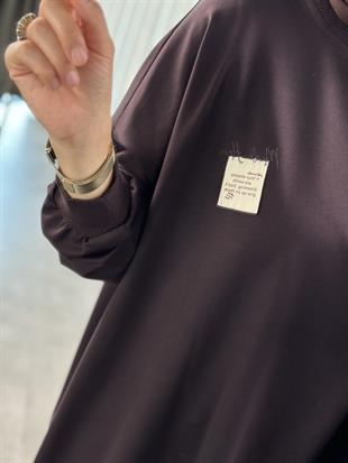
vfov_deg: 39.6
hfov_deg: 30.3
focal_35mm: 48
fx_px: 643
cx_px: 174
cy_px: 232
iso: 80
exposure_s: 1/100
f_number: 1.78
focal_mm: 6.86
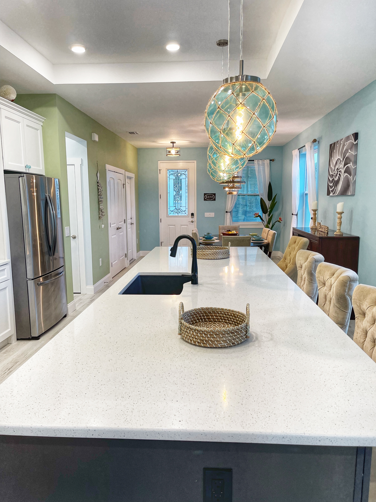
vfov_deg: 67.3
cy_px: 251
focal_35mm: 26
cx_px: 188
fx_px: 377
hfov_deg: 53.1
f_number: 1.6
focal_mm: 5.1
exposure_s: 1/120
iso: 100
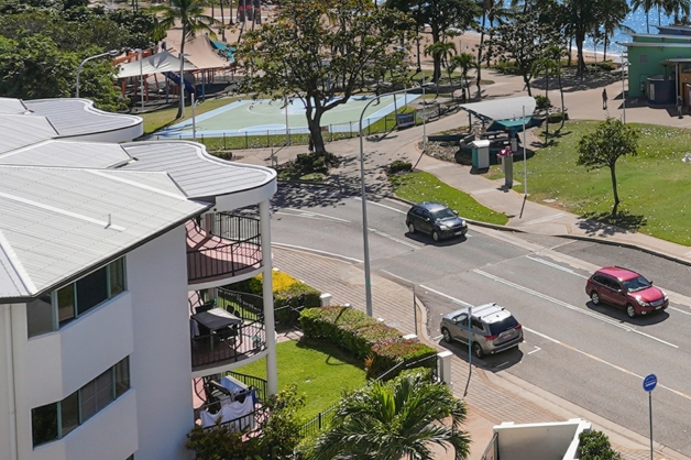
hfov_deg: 29.3
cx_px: 939
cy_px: -54
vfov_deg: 24.2
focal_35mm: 52
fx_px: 998
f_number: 11
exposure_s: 1/320
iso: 200
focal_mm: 17
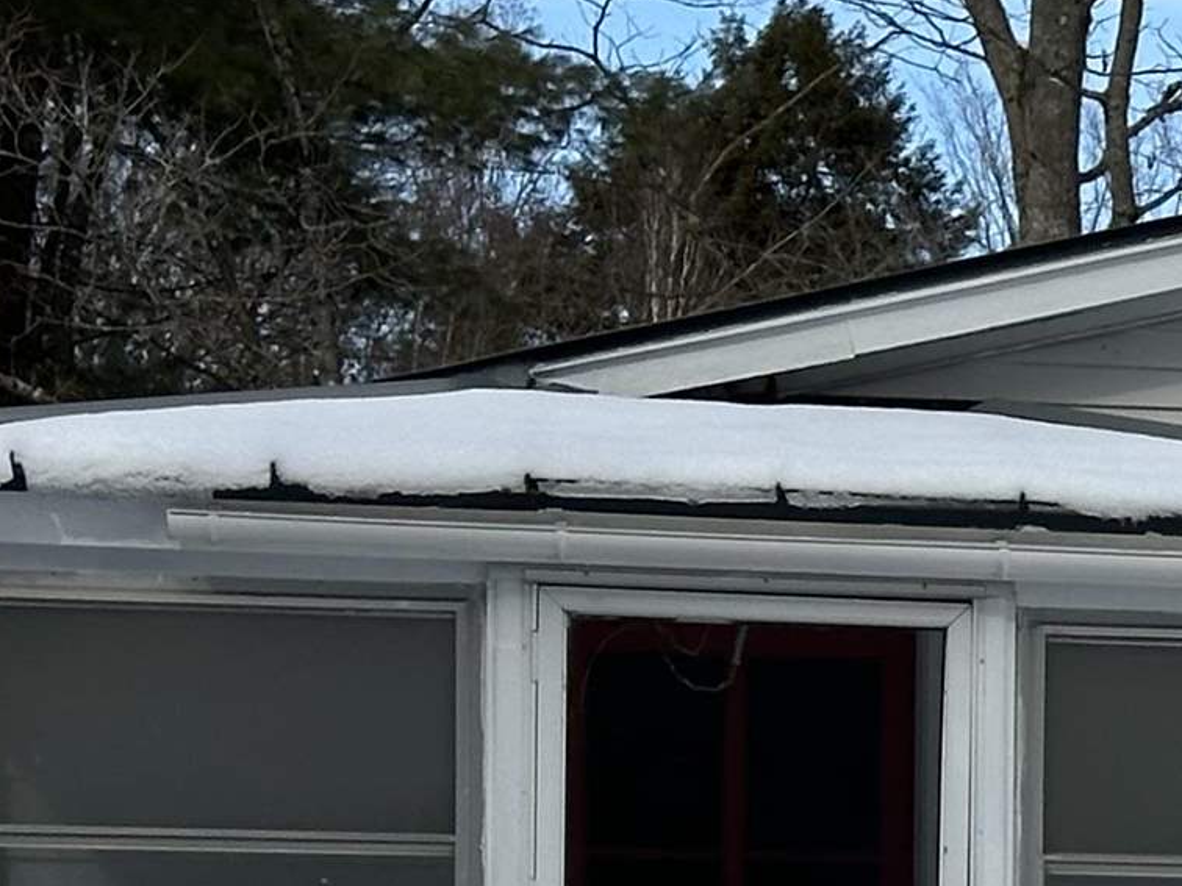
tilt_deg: -0.9
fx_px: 6658
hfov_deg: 9.7
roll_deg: -0.4
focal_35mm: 195
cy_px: 1091
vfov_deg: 7.5
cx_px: 2037
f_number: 1.78
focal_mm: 6.86
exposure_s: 1/4566
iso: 64
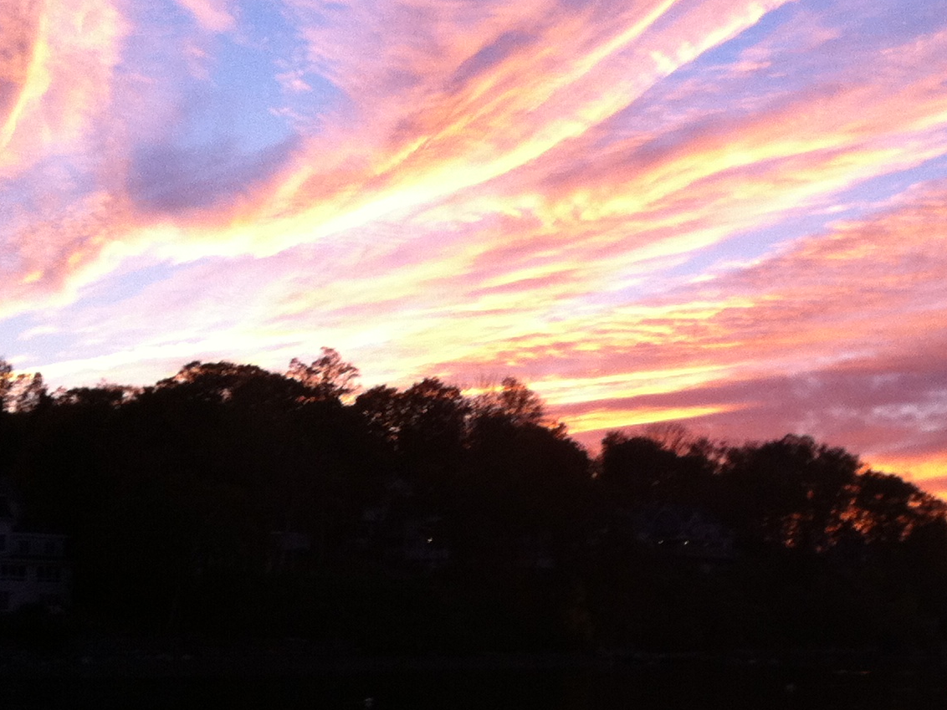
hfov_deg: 24.3
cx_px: 647
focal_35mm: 80
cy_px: 559
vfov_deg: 18.3
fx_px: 2189
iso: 100
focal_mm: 3.85
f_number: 2.8
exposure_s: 1/120
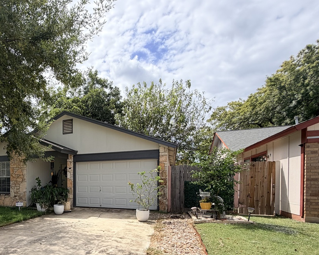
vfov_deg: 56.4
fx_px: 227
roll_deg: +0.6
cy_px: 185
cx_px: 65
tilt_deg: -1.2
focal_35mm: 24
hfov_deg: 64.3
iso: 25
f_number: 2.2
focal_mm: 2.22
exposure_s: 1/888
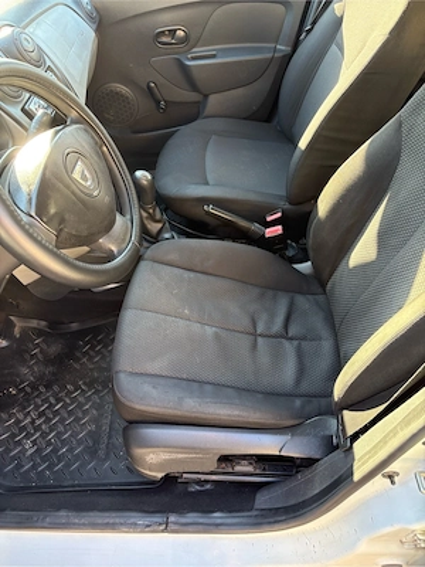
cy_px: 284
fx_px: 426
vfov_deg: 67.3
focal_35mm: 26
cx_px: 212
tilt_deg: -48.9
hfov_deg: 53.1
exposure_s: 1/62
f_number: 1.6
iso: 125
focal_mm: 5.96
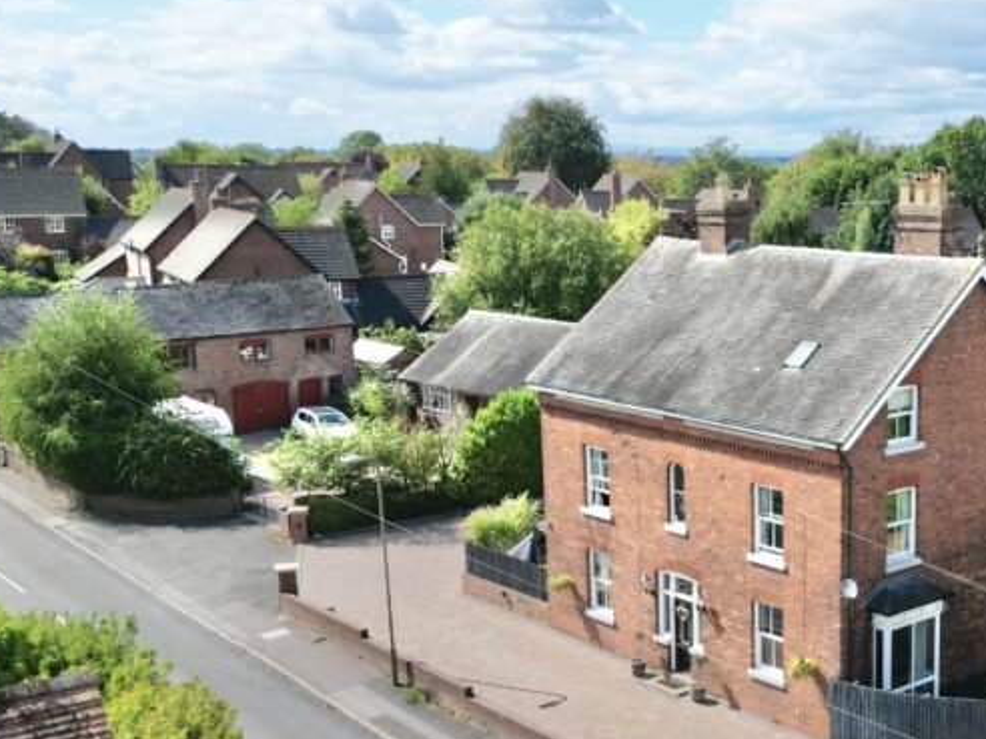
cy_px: 467
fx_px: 1424
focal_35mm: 50
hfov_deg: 36.1
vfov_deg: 29.0
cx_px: 872
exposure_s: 1/3000
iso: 120
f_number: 1.7
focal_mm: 6.72
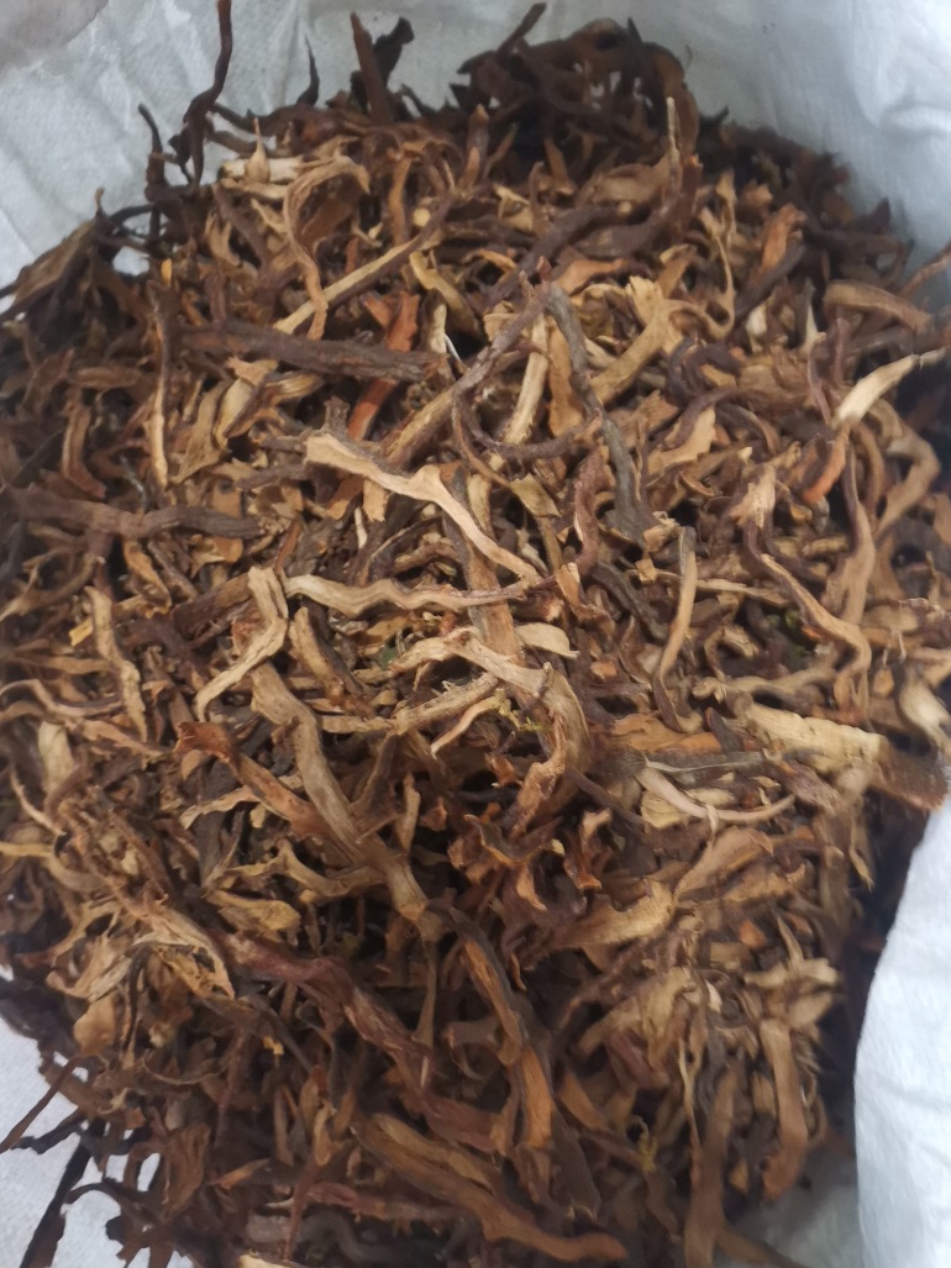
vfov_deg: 65.3
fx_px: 989
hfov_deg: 51.3
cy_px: 657
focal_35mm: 27
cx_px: 483
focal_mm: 5.5
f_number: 1.8
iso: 400
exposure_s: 1/25
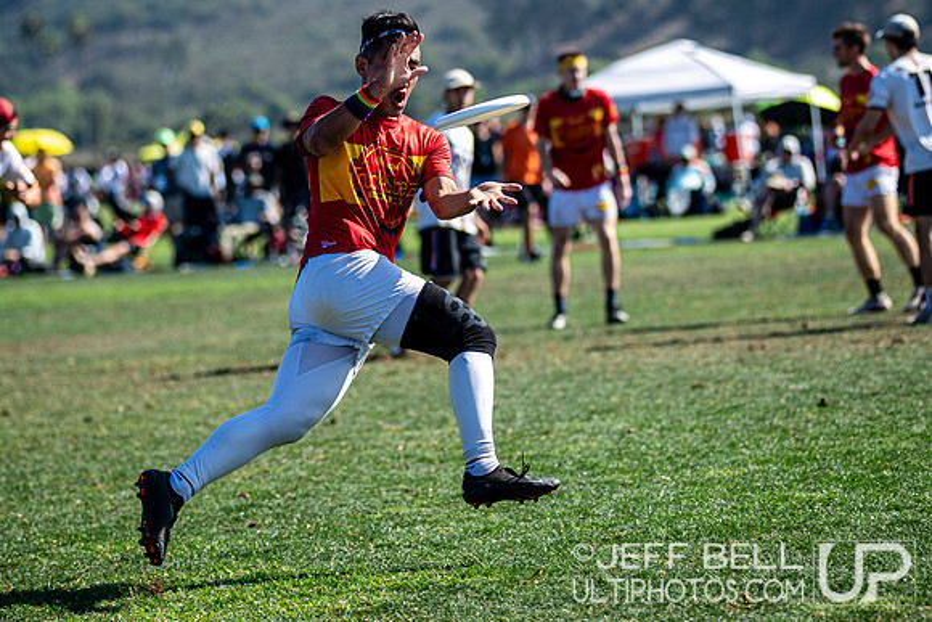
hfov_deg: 12.5
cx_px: 496
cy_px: 197
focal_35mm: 164
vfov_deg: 8.4
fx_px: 4248
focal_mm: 120
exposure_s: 1/2500
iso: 180
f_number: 3.2
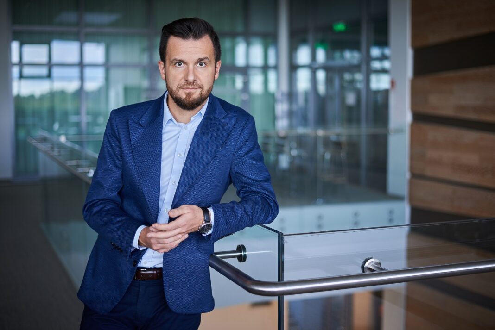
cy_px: 165
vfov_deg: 27.0
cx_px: 248
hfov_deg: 39.6
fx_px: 688
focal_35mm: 50
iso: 400
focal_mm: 50
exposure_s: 1/125
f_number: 2
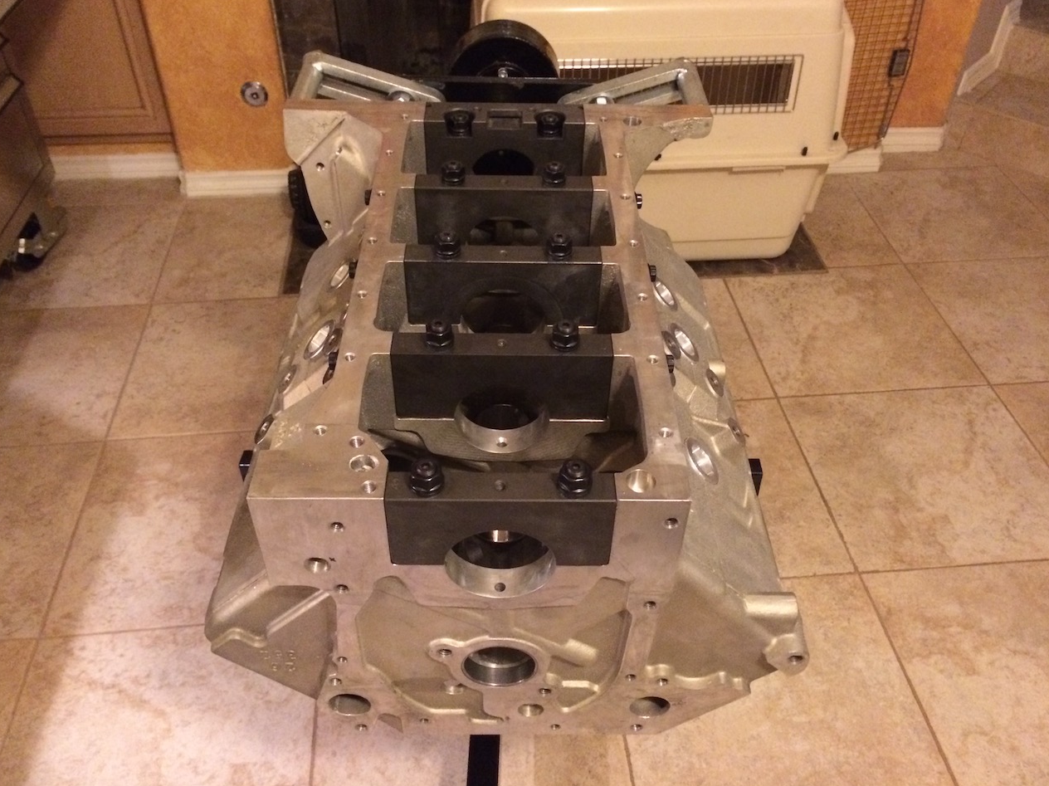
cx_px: 521
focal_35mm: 31
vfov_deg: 45.4
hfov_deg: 58.4
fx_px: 939
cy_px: 391
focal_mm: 4.12
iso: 500
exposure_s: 1/15
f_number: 2.2
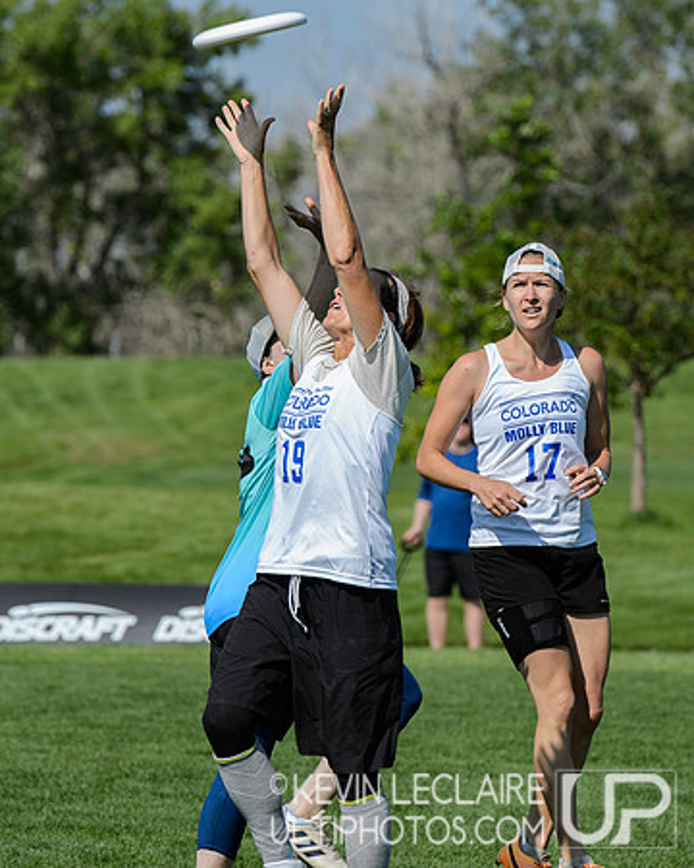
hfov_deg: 5.5
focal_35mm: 282
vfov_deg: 6.9
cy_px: 434
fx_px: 7233
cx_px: 347
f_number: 5.6
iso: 200
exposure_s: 1/640
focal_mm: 200
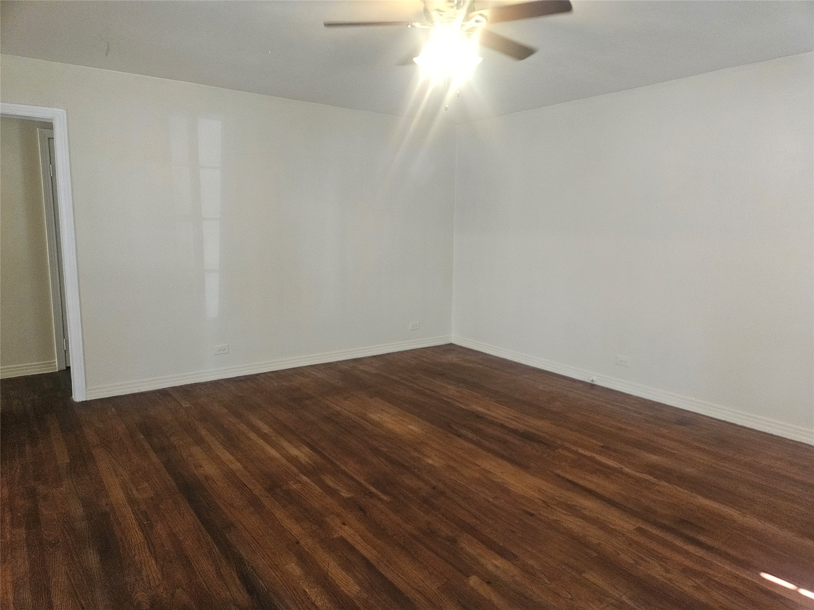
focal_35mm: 23
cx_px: 407
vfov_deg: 58.9
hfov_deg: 73.9
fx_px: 541
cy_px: 305
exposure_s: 1/120
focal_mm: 5.4
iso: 800
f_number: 1.8
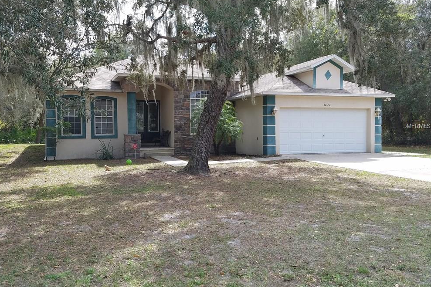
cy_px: 126
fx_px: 335
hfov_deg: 65.5
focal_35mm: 28
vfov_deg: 46.3
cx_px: 210
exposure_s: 1/754
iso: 50
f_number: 1.7
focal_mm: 4.2
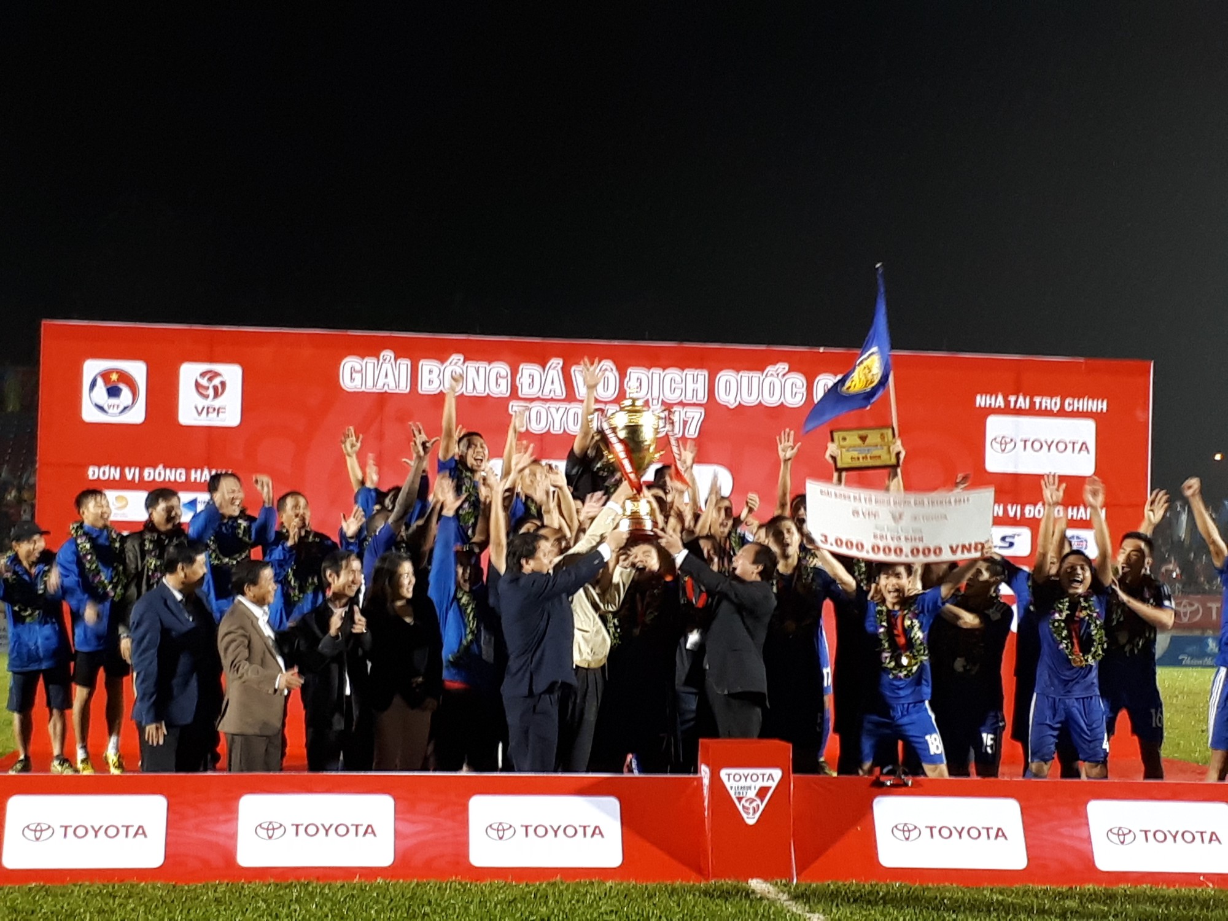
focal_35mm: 27
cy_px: 460
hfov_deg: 65.3
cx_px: 614
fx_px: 958
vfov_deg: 51.4
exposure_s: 1/33
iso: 125
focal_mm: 3.6
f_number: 1.9
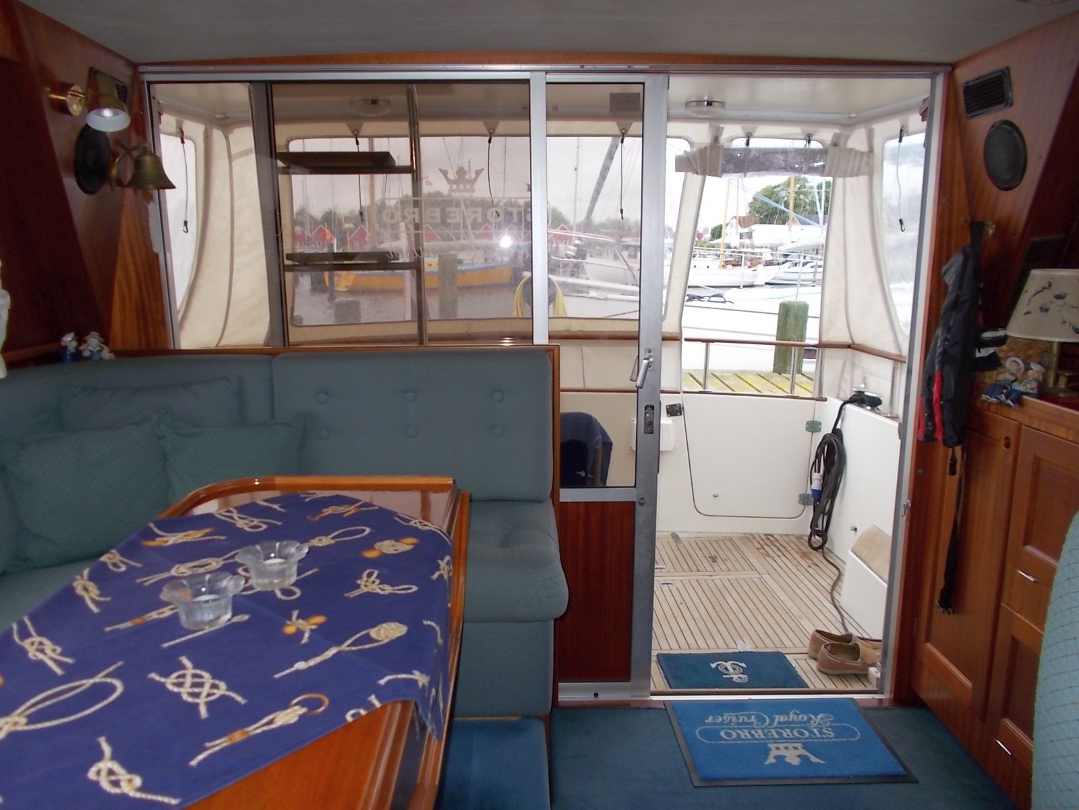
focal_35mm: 26
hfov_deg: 67.3
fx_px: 810
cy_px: 405
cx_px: 540
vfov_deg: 53.1
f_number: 3.2
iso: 80
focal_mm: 4.6
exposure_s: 1/100
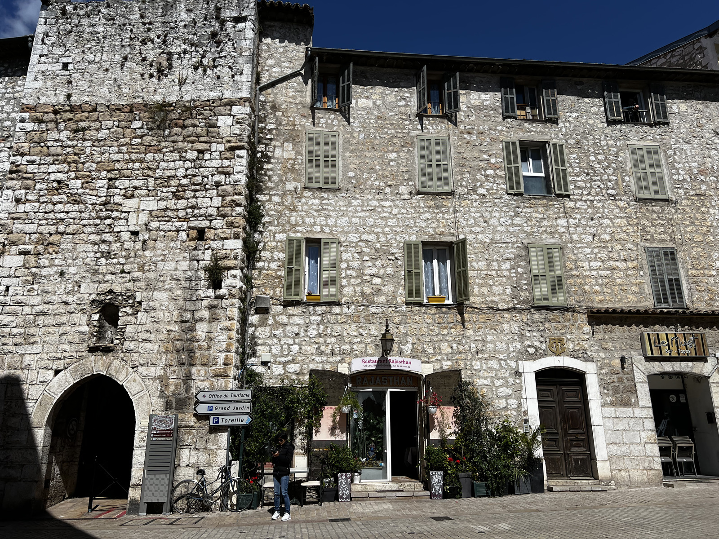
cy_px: 270
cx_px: 360
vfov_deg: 53.1
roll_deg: +0.1
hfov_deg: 67.3
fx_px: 540
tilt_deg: +17.9
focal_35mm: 26
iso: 50
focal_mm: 5.7
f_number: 1.5
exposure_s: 1/8696
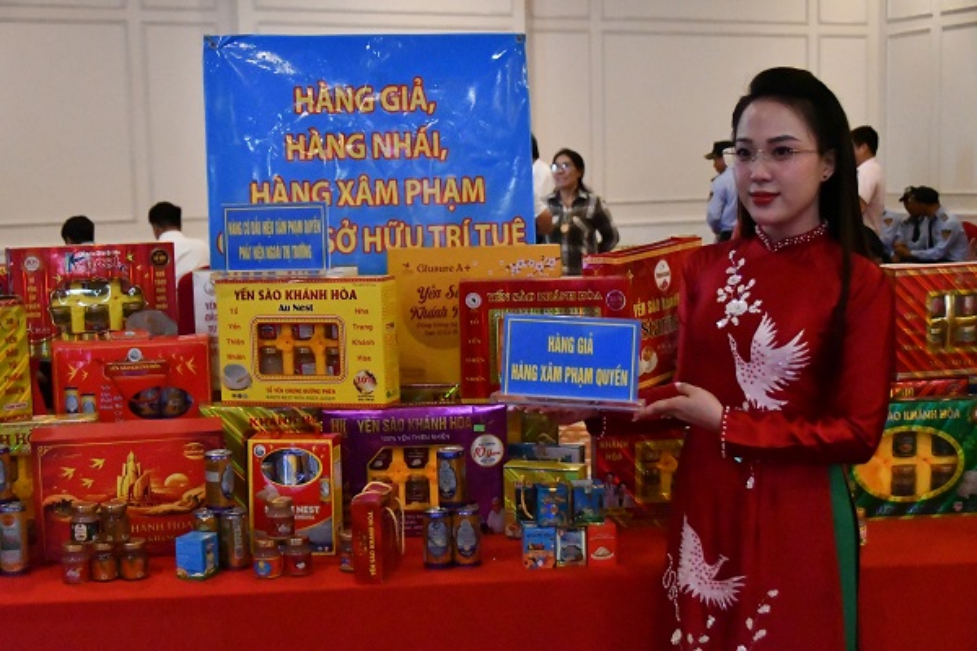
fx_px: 1411
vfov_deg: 26.0
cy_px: 326
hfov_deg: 38.2
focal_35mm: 52
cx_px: 488
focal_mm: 35
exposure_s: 1/1250
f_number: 4.2
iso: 12800
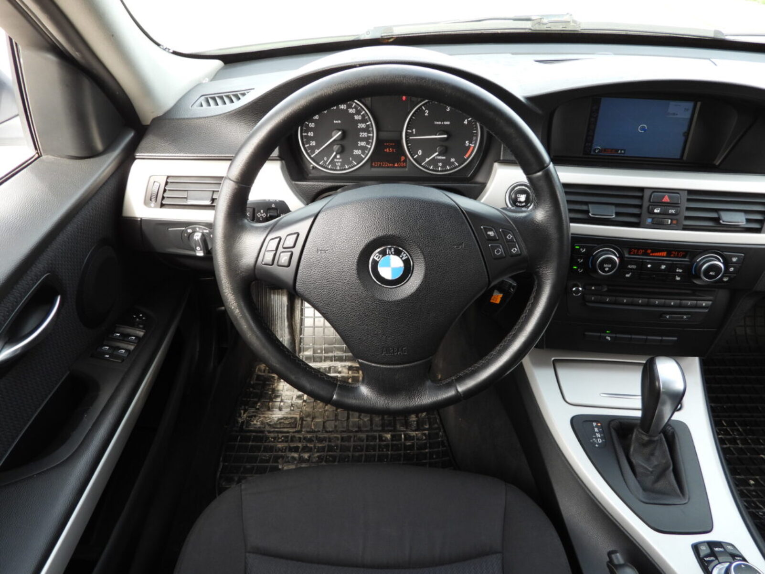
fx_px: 530
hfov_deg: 71.6
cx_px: 382
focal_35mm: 24
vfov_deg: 56.8
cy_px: 287
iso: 100
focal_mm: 4.3
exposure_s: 1/80
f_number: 2.8
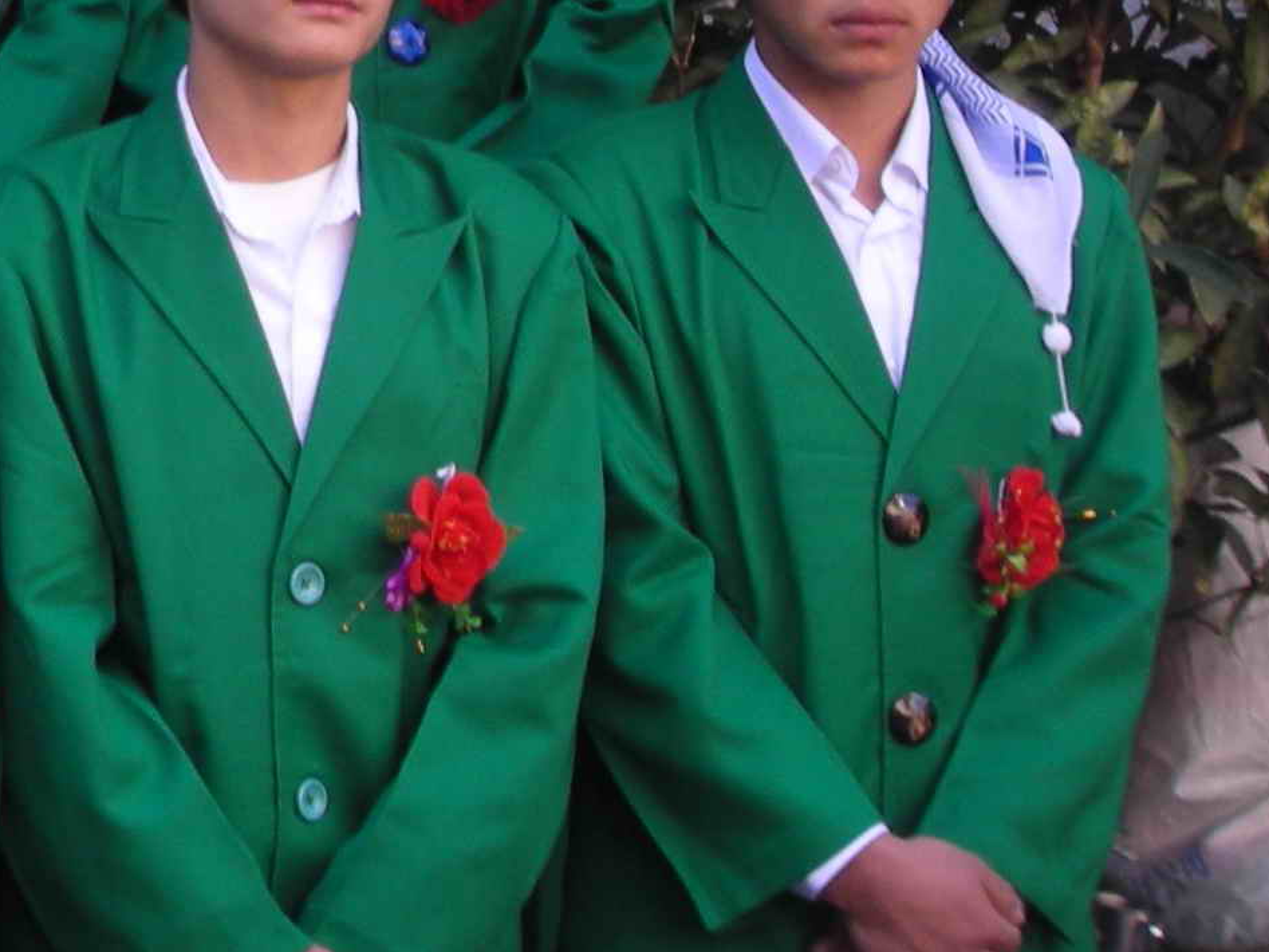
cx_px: -608
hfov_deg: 16.0
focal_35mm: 113
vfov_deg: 12.8
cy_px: -215
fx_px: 4142
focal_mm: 6.3
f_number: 3.2
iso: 50
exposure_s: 1/49.8
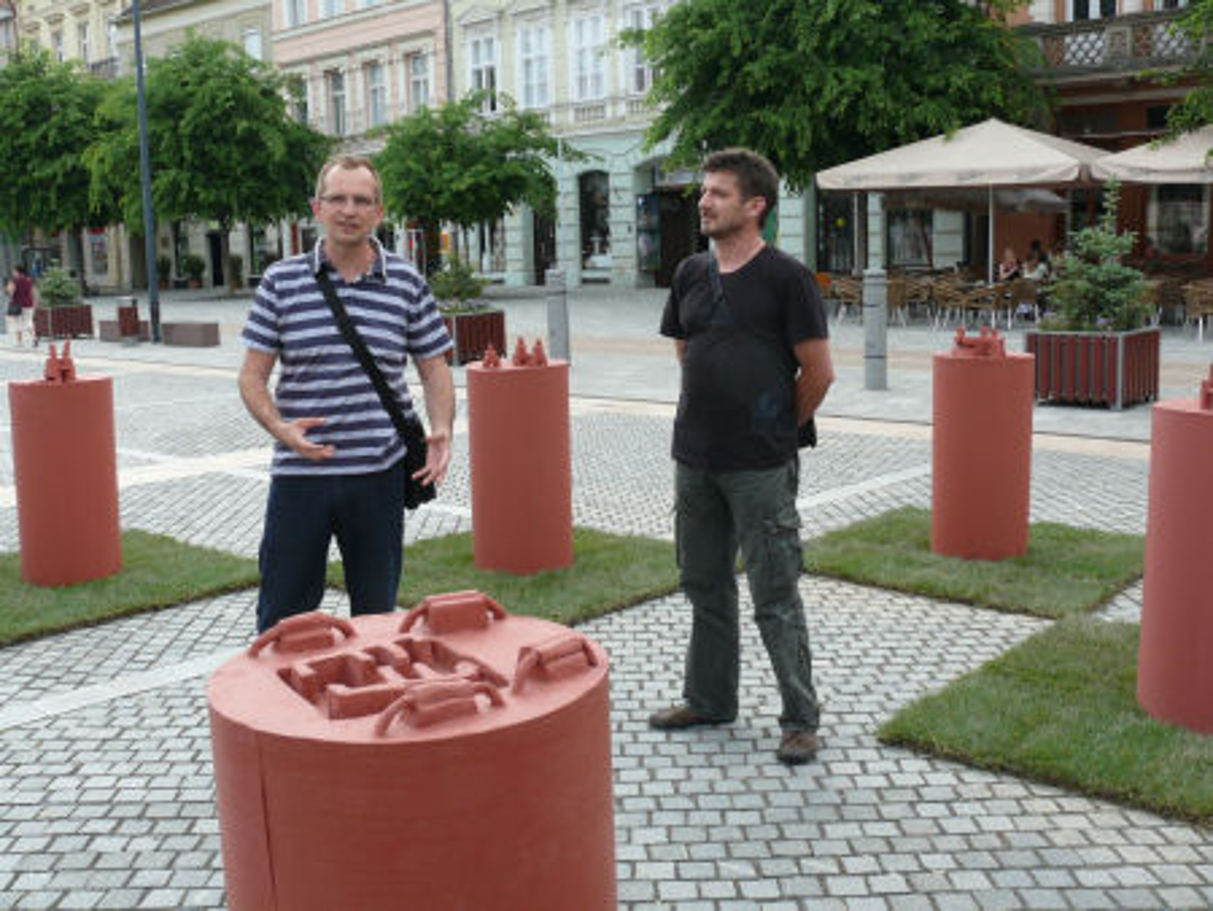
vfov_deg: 40.7
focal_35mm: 35
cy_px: 456
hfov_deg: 52.6
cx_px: 606
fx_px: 1227
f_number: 5
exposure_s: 1/200
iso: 100
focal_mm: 7.4
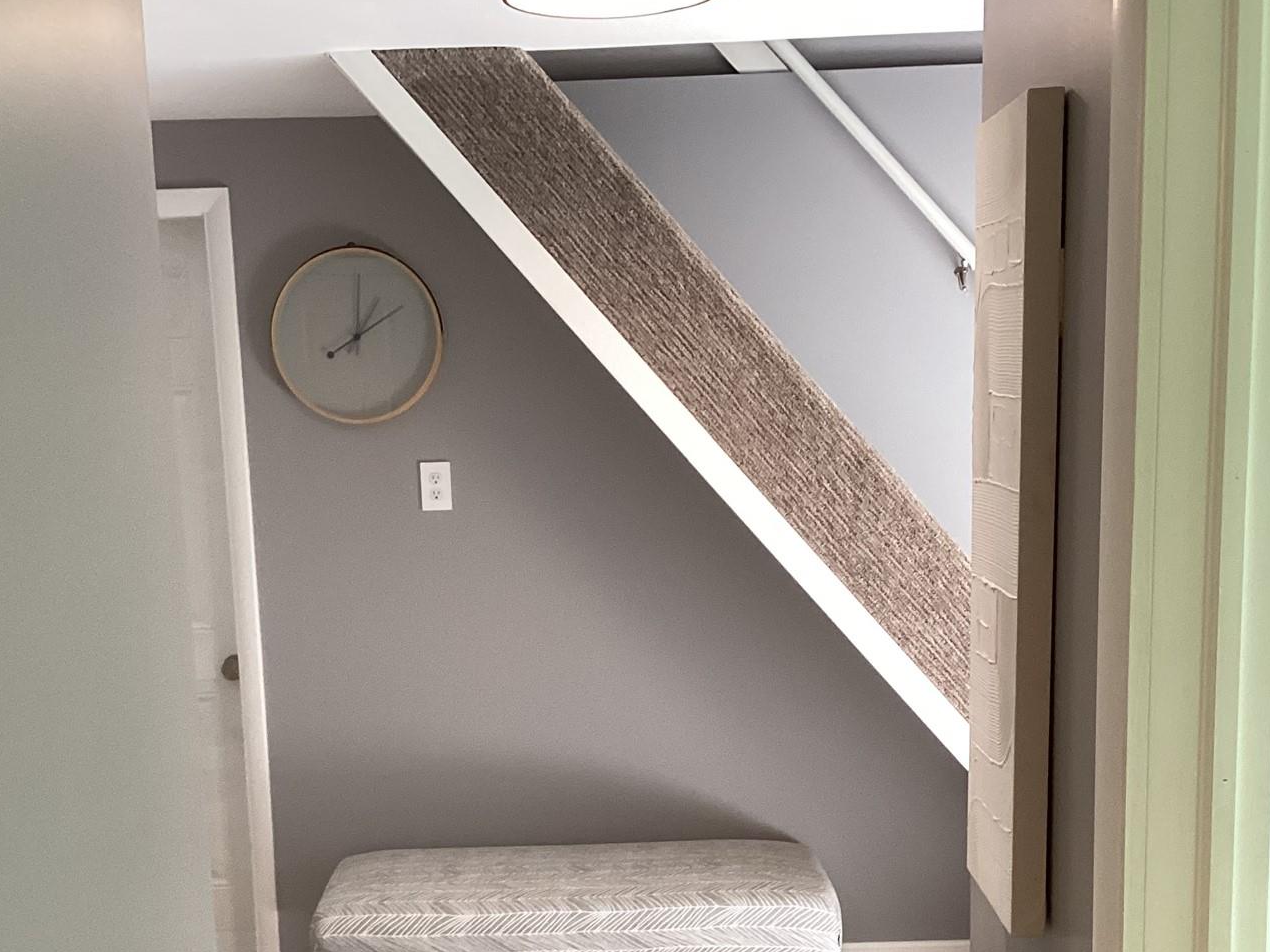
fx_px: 1834
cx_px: 601
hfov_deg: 38.2
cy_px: 746
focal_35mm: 50
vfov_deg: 28.5
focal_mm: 3.3
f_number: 2.4
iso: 125
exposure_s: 1/50
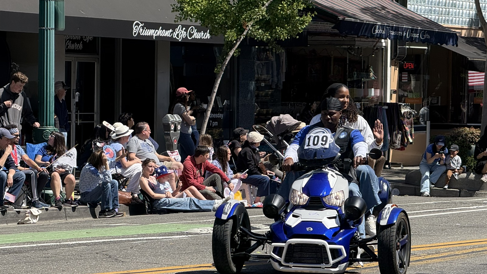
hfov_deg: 12.9
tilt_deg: -2.4
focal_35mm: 167
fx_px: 2157
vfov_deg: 7.3
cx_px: 219
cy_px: 203
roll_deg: -0.9
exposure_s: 1/870
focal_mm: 15.66
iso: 64
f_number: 2.8
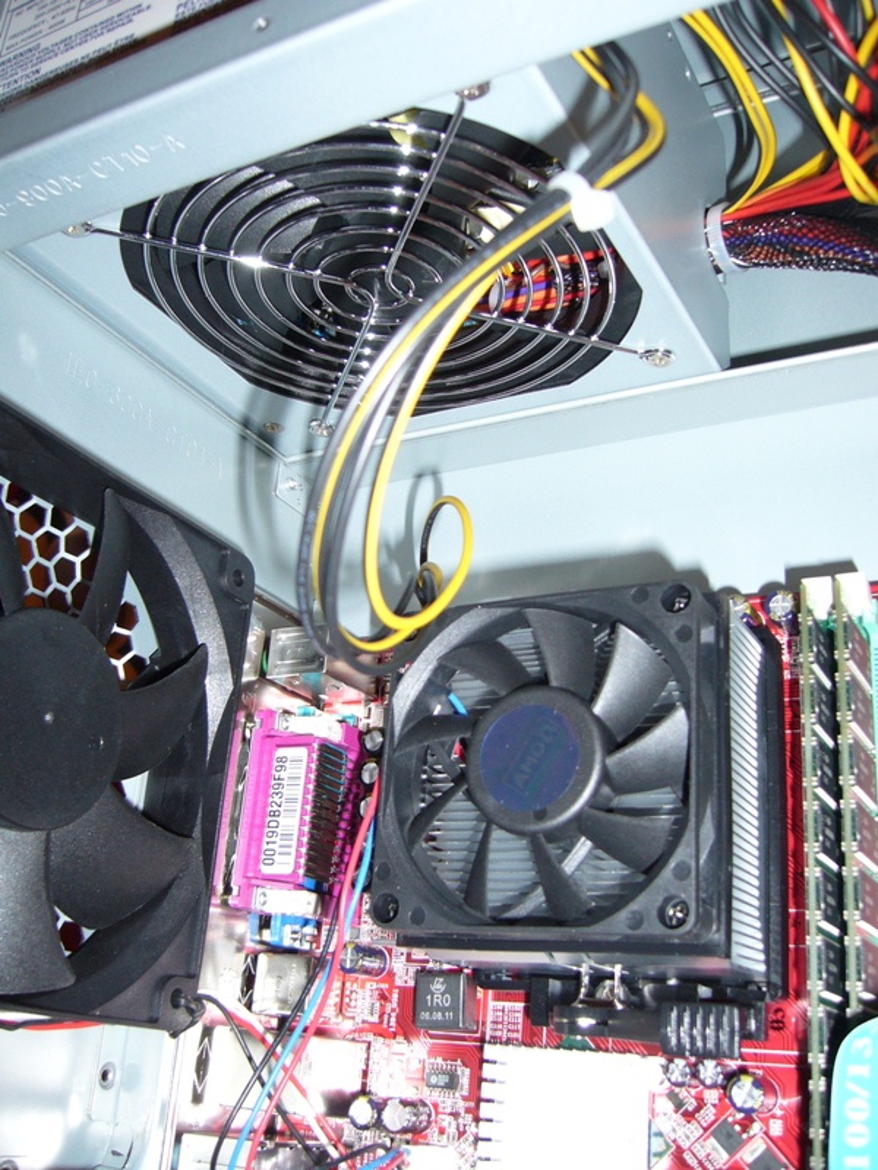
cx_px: 439
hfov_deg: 40.7
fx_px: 1184
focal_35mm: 35
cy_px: 585
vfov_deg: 52.6
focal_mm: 5.8
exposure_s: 1/30
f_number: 2.8
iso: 100
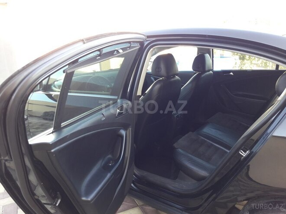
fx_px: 231
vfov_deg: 49.7
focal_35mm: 28
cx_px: 143
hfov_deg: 63.4
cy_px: 107
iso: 64
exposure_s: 1/50
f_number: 1.9
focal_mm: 3.7
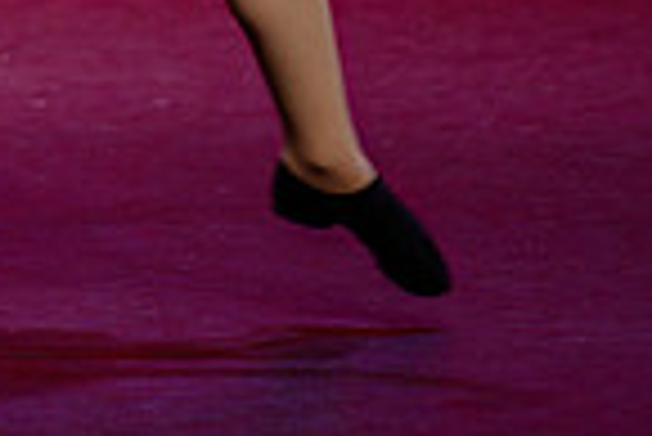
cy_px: -496
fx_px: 17476
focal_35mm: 964
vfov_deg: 1.4
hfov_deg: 2.1
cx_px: -679
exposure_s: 1/400
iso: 1250
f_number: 2.8
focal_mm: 200
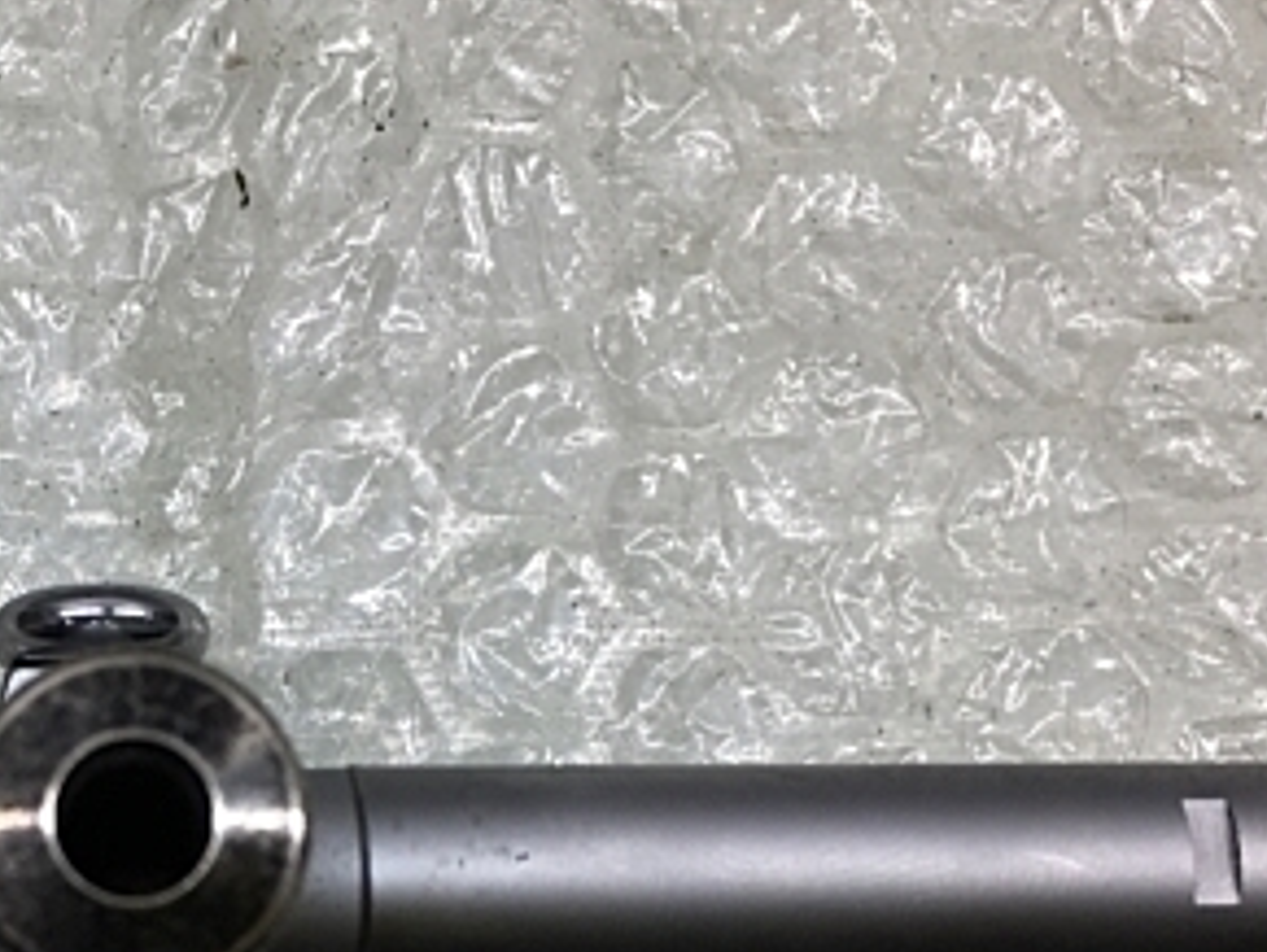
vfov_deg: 22.2
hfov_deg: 29.1
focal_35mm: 64
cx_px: 153
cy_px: 930
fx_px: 2344
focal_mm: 4.15
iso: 25
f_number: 2.2
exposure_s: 1/120
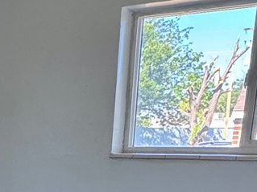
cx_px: -34
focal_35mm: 90
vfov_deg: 14.2
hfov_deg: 20.6
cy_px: 360
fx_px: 668
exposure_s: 1/99
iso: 100
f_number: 2.2
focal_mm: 2.22
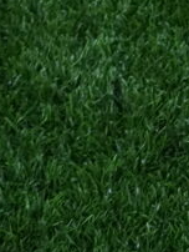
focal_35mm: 248
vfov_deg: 7.8
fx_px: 1802
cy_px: -157
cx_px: 624
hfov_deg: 5.5
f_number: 4.5
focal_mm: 34
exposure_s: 1/160
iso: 3200
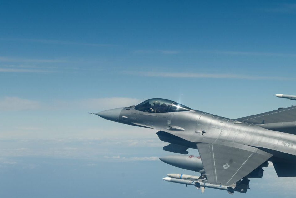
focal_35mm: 140
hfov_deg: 14.6
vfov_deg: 9.8
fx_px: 1151
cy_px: 103
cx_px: 193
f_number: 9
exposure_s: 1/1000
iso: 250
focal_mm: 92
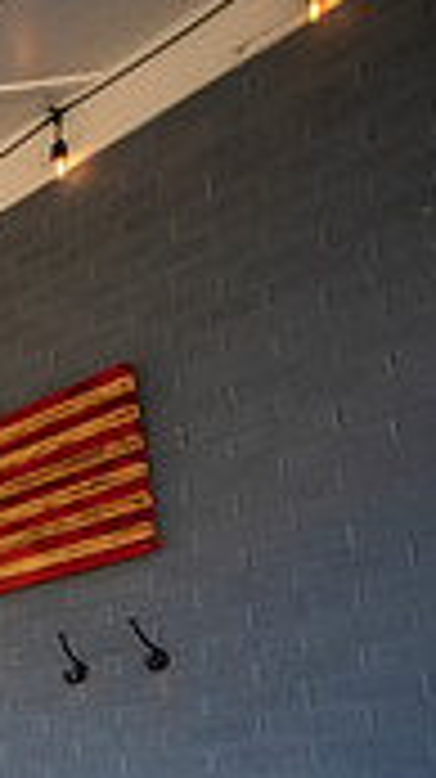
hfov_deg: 12.7
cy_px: 753
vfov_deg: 37.5
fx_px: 1030
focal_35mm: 50
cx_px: -772
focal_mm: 14
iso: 200
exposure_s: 1/400
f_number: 2.8
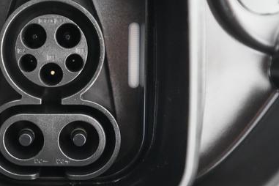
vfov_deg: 28.6
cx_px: 57
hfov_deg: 40.3
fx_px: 364
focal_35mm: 47
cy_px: 73
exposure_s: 1/30
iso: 12800
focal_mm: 28
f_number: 2.8
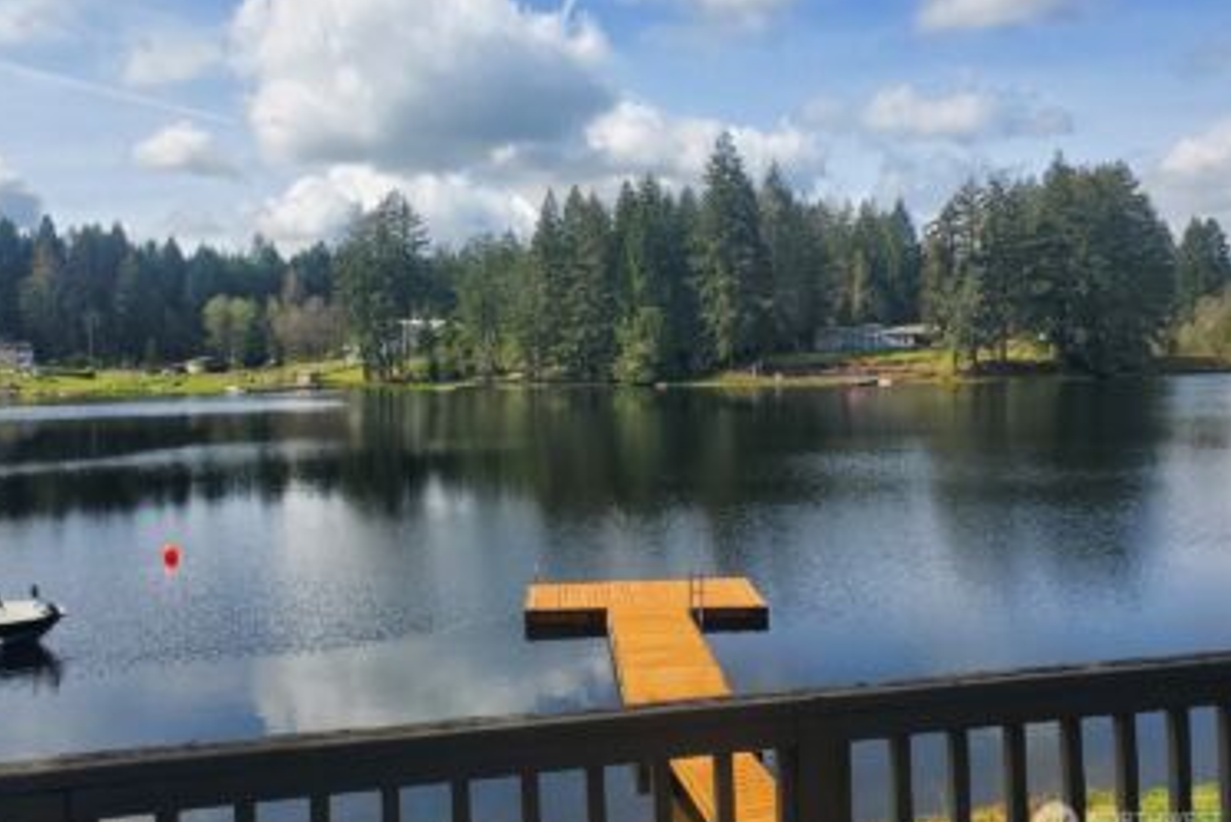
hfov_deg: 63.6
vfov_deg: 44.9
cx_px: 587
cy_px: 363
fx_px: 992
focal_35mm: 29
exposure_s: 1/1529
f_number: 2.4
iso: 50
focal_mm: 4.3
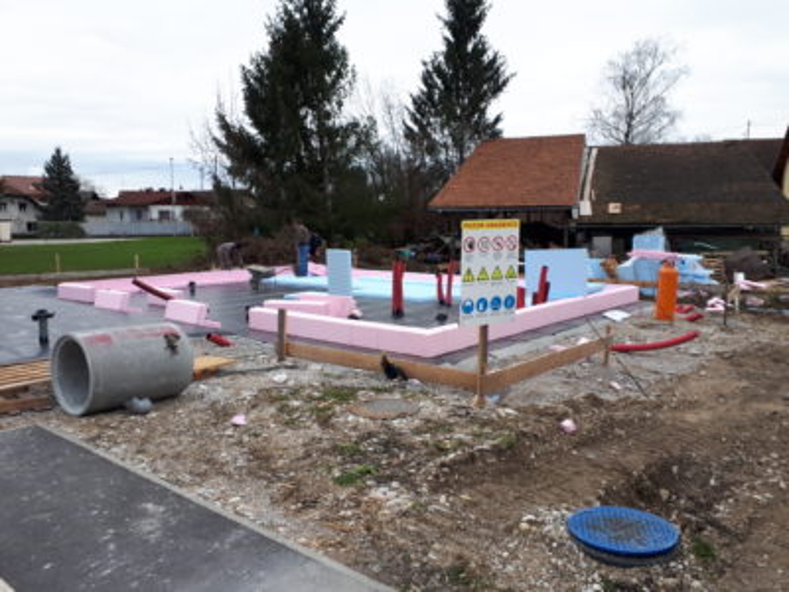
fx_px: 615
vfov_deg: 51.4
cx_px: 394
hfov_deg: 65.3
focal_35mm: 27
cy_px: 296
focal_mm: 3.6
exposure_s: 1/100
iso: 50
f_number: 1.9
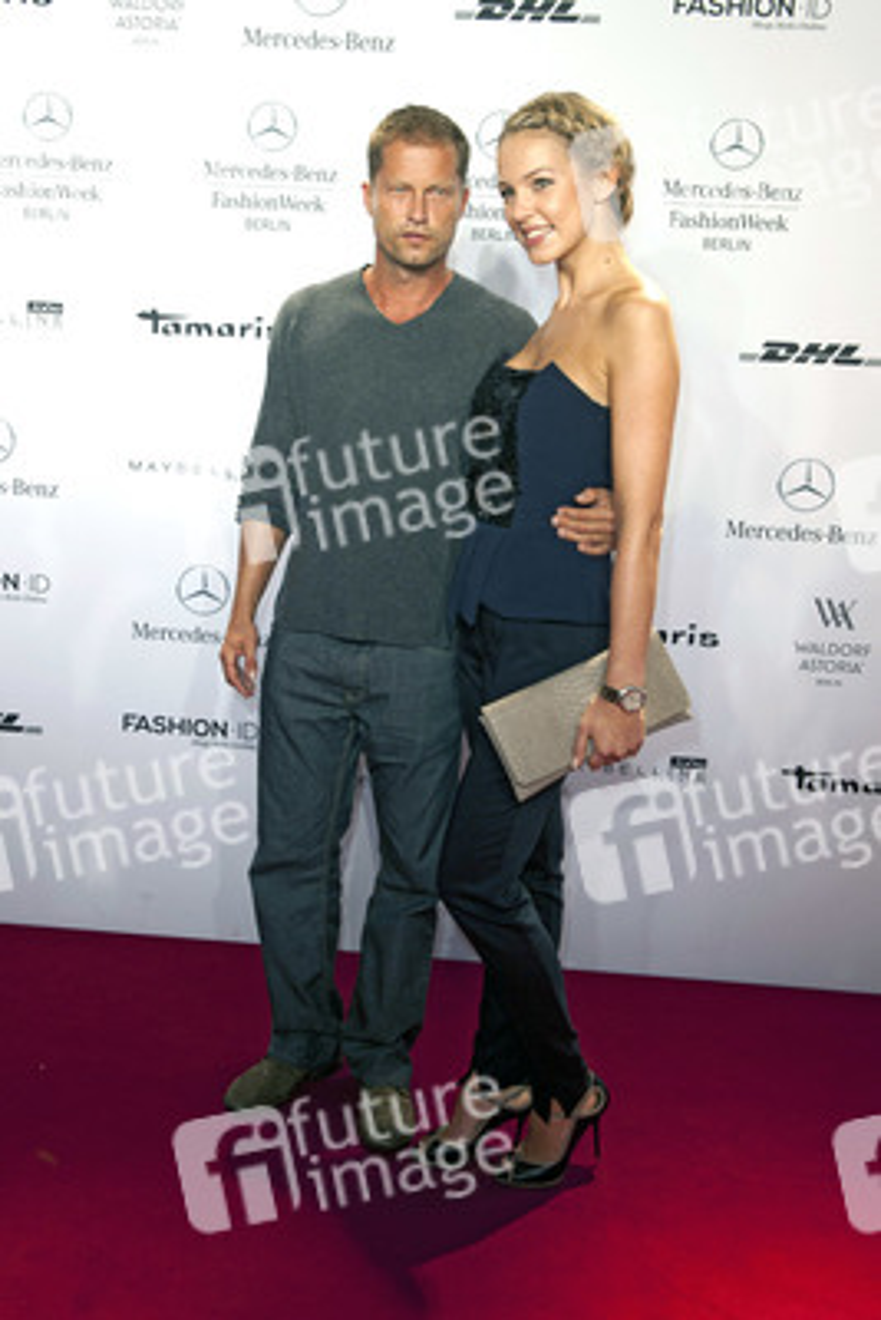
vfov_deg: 55.8
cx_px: 440
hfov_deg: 38.9
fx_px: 1247
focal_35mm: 34
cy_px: 660
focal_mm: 34
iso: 1600
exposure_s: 1/250
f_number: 5.6
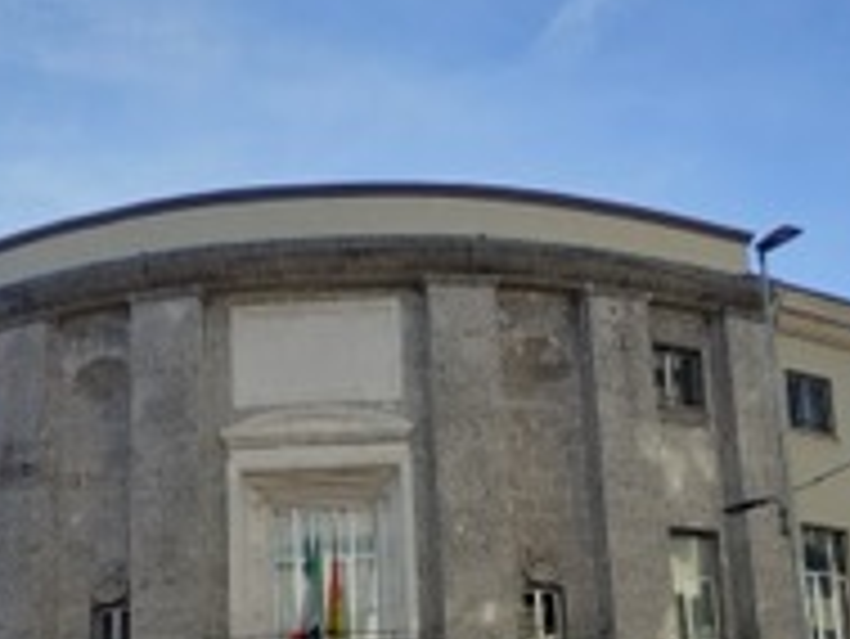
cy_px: 585
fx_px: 1401
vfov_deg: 24.9
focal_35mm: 57
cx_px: 378
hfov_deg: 33.7
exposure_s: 1/1189
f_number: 1.9
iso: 40
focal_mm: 3.6
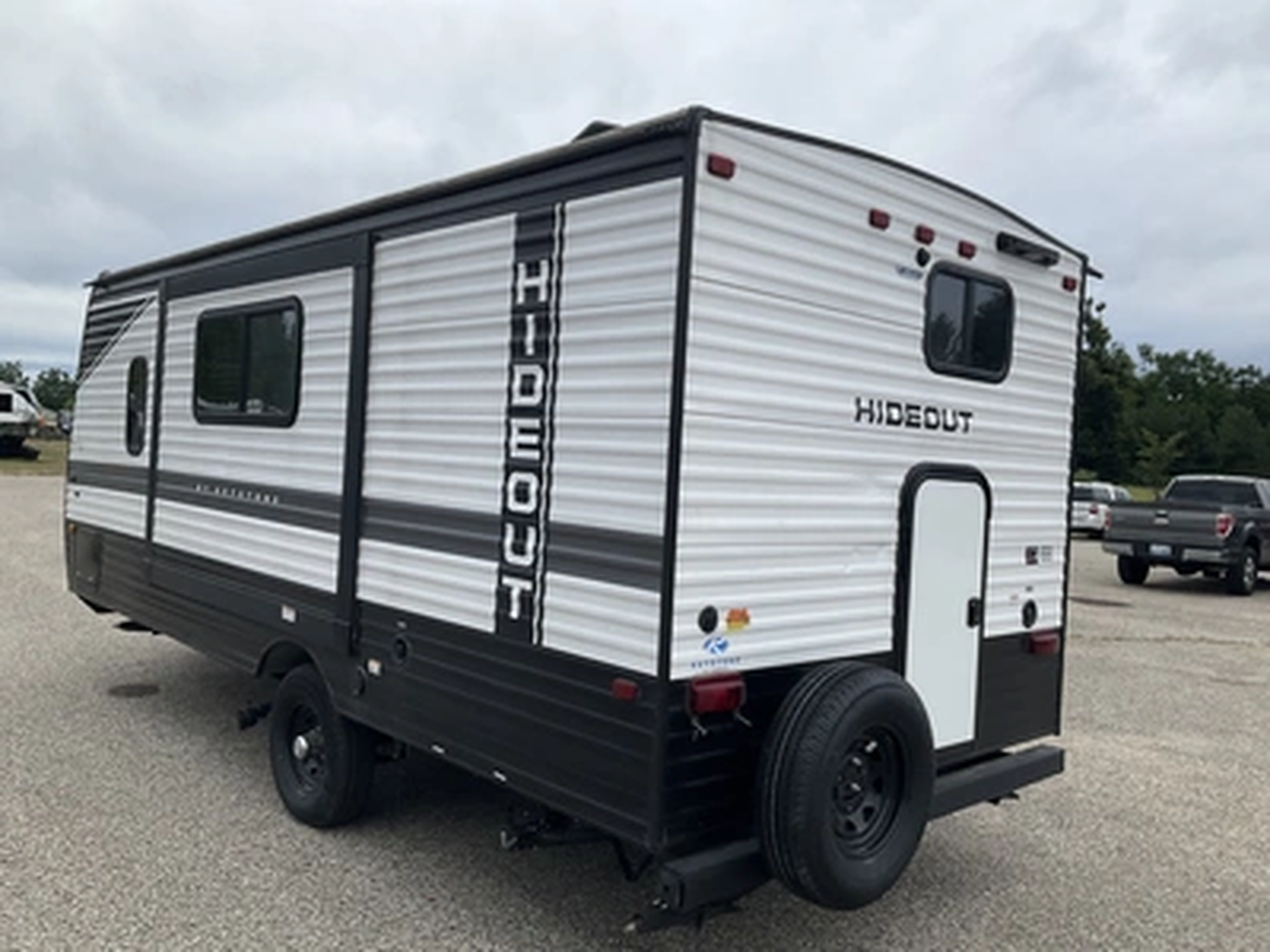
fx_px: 1064
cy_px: 476
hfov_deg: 61.7
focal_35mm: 29
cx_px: 635
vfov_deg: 48.2
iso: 25
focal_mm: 3
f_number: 1.8
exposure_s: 1/457
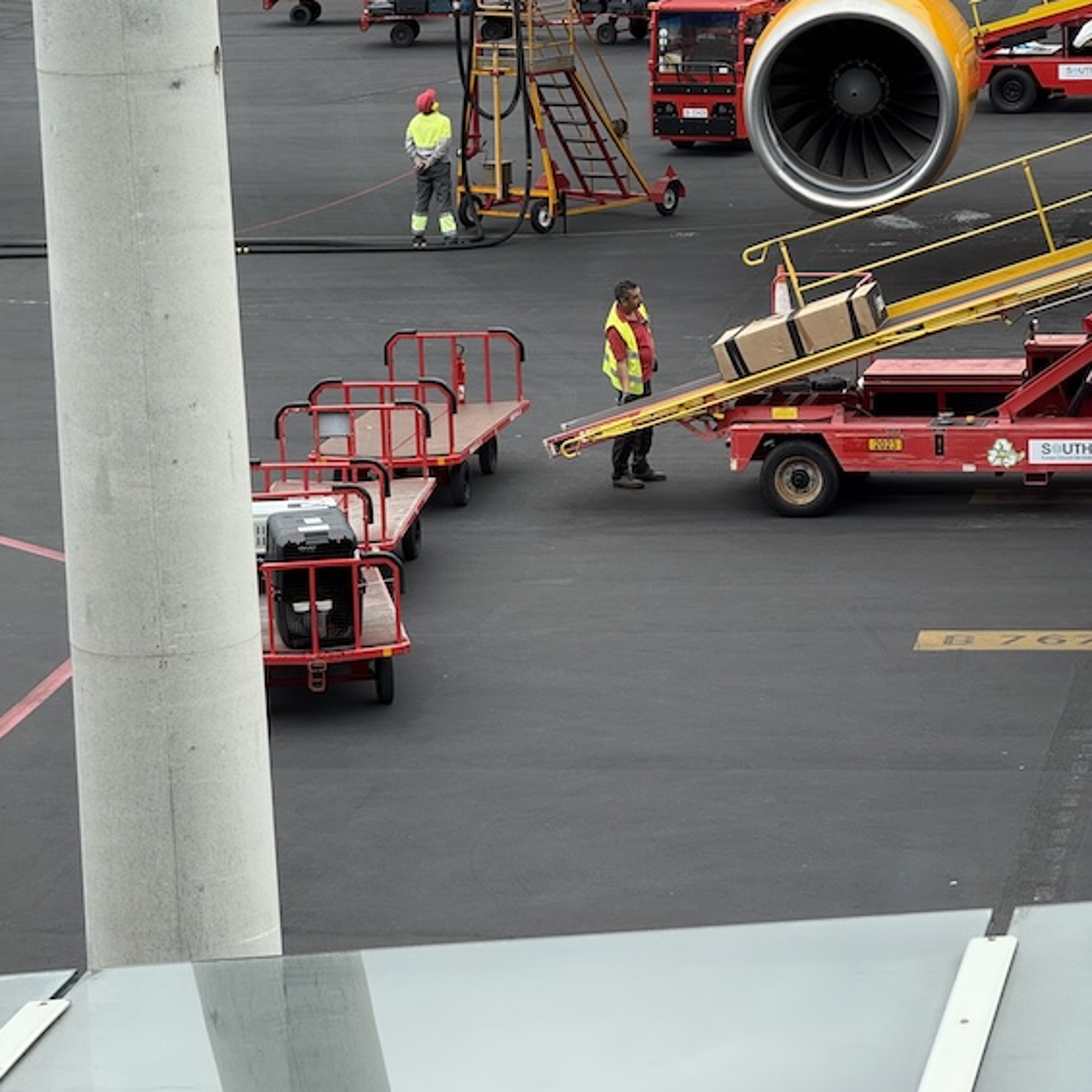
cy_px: 404
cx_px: 546
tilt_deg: -9.9
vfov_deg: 12.3
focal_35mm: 142
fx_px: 5068
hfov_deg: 12.3
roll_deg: +1.9
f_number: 2.8
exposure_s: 1/195
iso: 50
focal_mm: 15.66
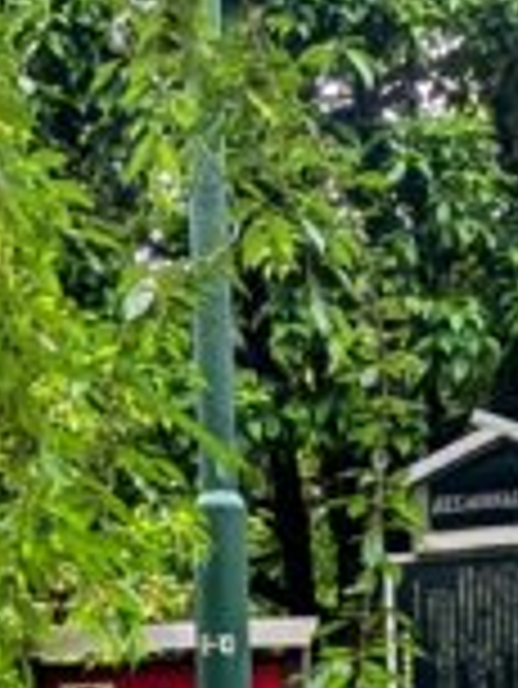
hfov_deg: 8.9
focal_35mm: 167
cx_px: 426
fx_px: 3327
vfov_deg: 10.4
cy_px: 1574
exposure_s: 1/395
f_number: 1.89
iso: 32
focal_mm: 5.43
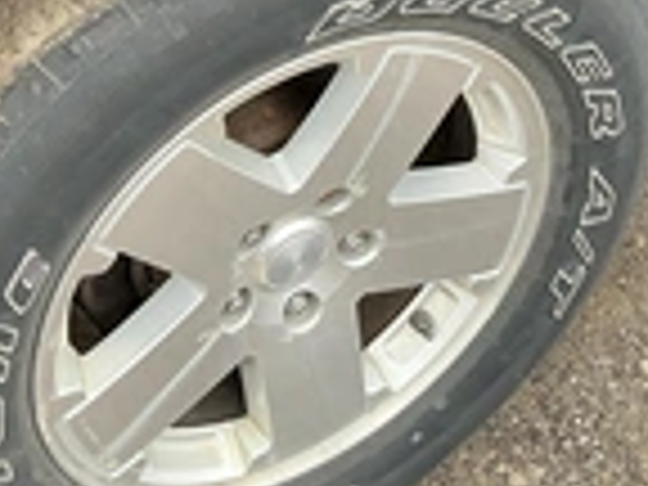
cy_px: -171
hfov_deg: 24.9
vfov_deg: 17.5
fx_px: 1460
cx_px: 225
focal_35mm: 78
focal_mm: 3
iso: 32
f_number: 1.8
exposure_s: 1/122
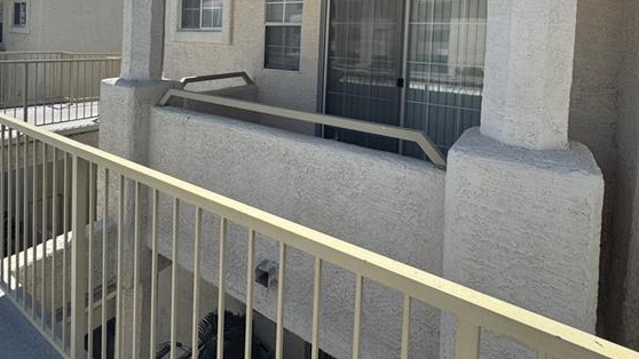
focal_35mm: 21
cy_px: 50
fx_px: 356
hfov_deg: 83.8
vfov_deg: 49.0
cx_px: 315
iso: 50
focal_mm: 2.22
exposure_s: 1/1477
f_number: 2.2
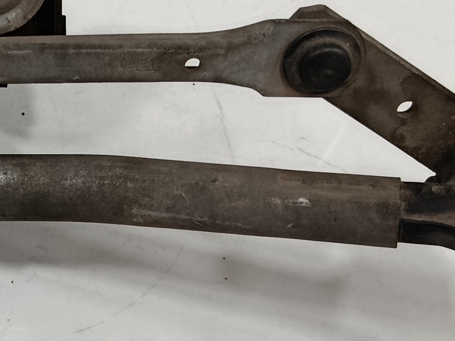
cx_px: -225
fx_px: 1393
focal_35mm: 106
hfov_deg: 16.8
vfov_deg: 13.9
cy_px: 91
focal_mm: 5.24
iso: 863
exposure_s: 1/100
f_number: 1.7
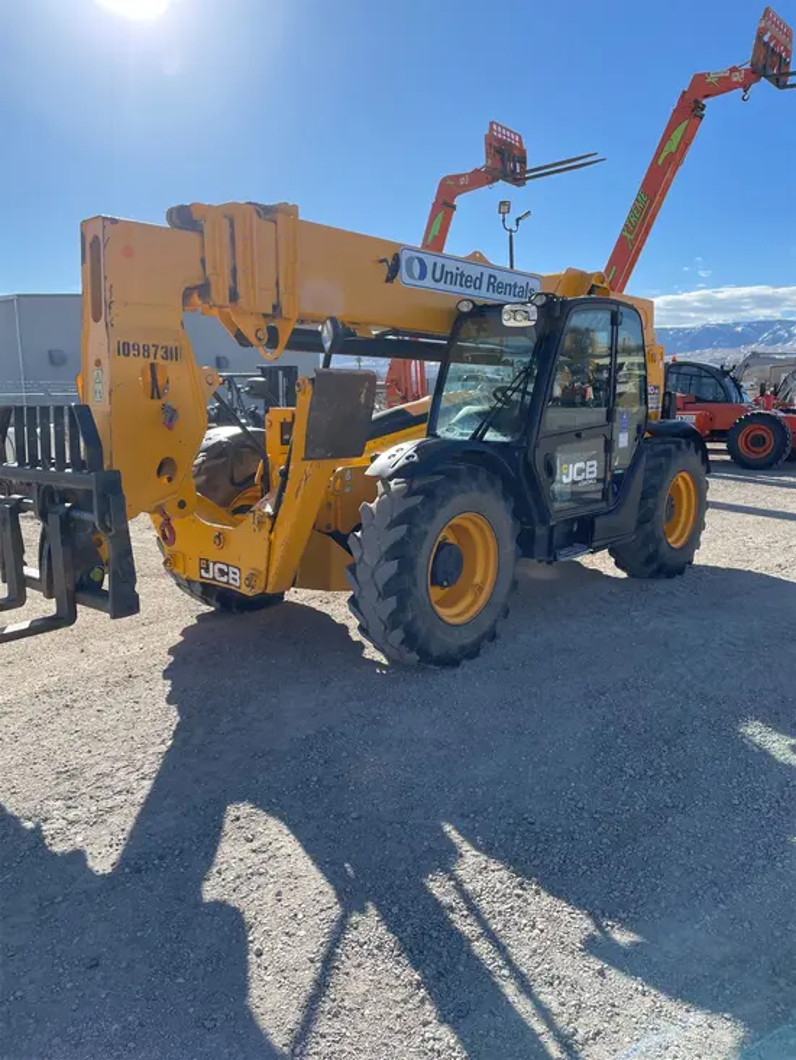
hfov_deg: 53.1
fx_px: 797
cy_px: 530
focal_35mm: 26
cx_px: 398
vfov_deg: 67.3
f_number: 1.6
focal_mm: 4.2
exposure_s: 1/2959
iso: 32
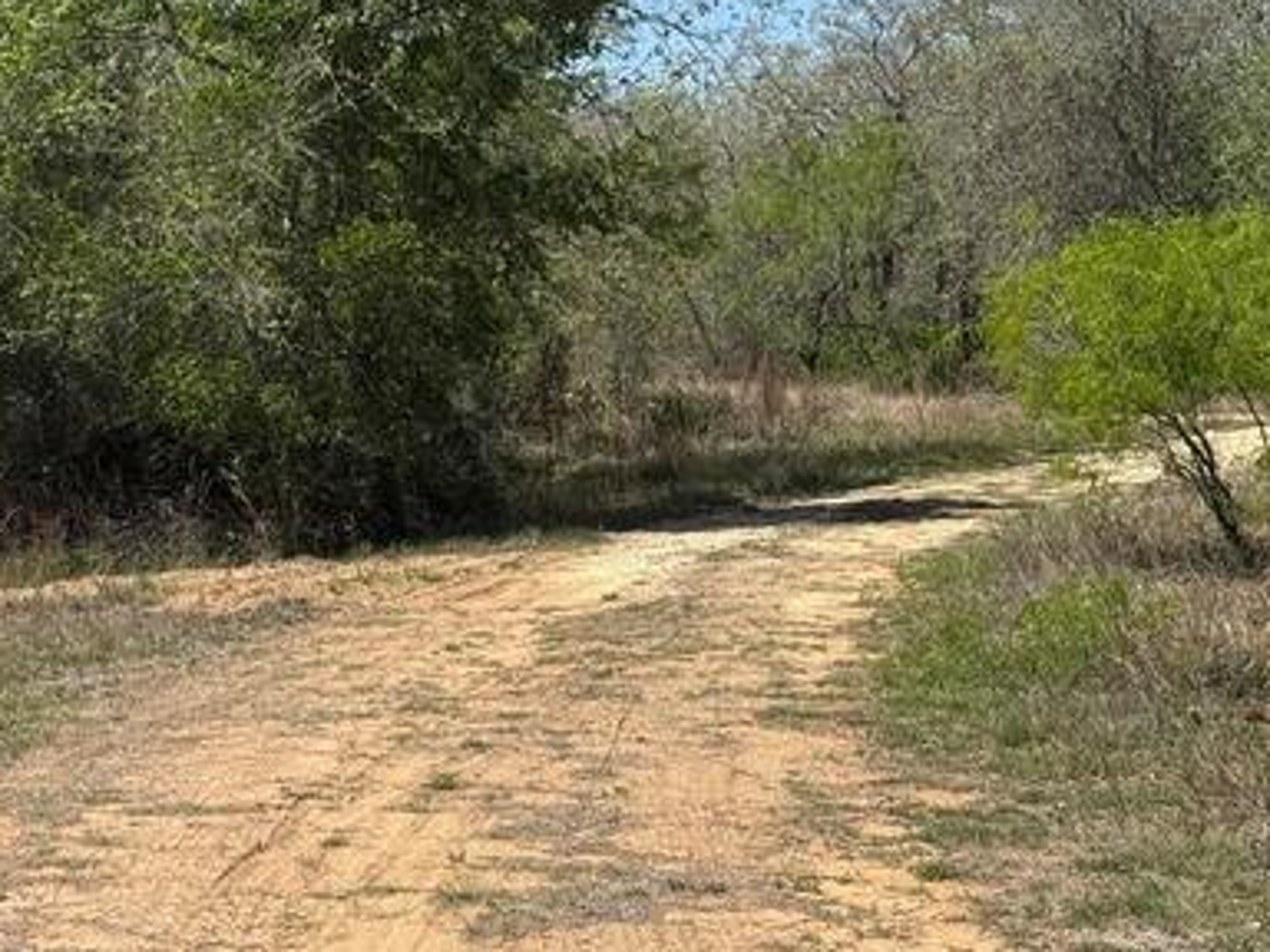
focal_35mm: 80
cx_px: 228
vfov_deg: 18.4
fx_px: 2935
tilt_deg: -3.8
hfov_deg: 24.0
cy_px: 350
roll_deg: +0.7
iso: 64
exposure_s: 1/4310
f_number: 1.78
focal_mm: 6.76
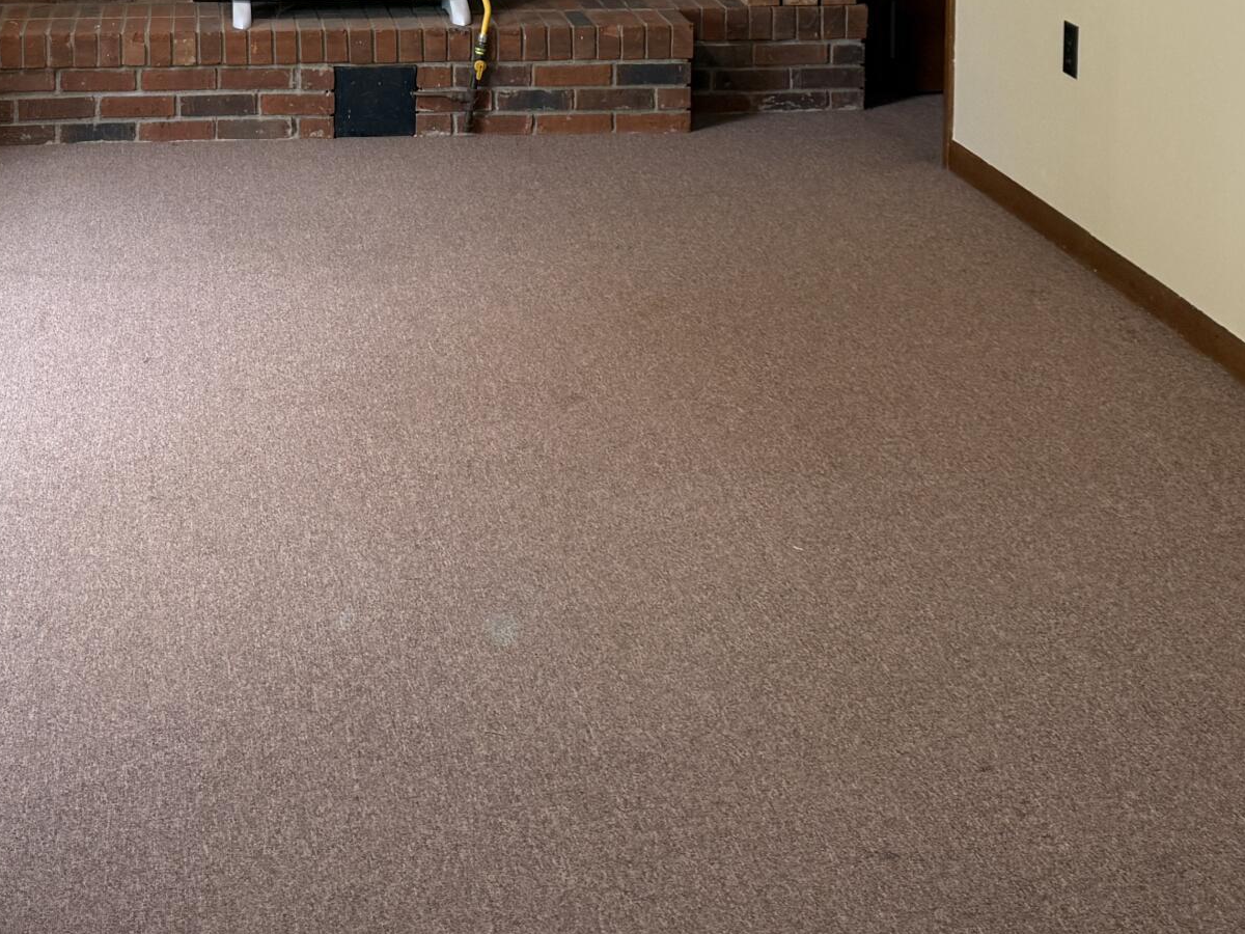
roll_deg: +1.2
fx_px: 2158
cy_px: -121
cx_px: 230
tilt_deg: -7.1
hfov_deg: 31.3
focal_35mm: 60
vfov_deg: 22.8
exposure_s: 1/60
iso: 160
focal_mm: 6.76
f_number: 1.78
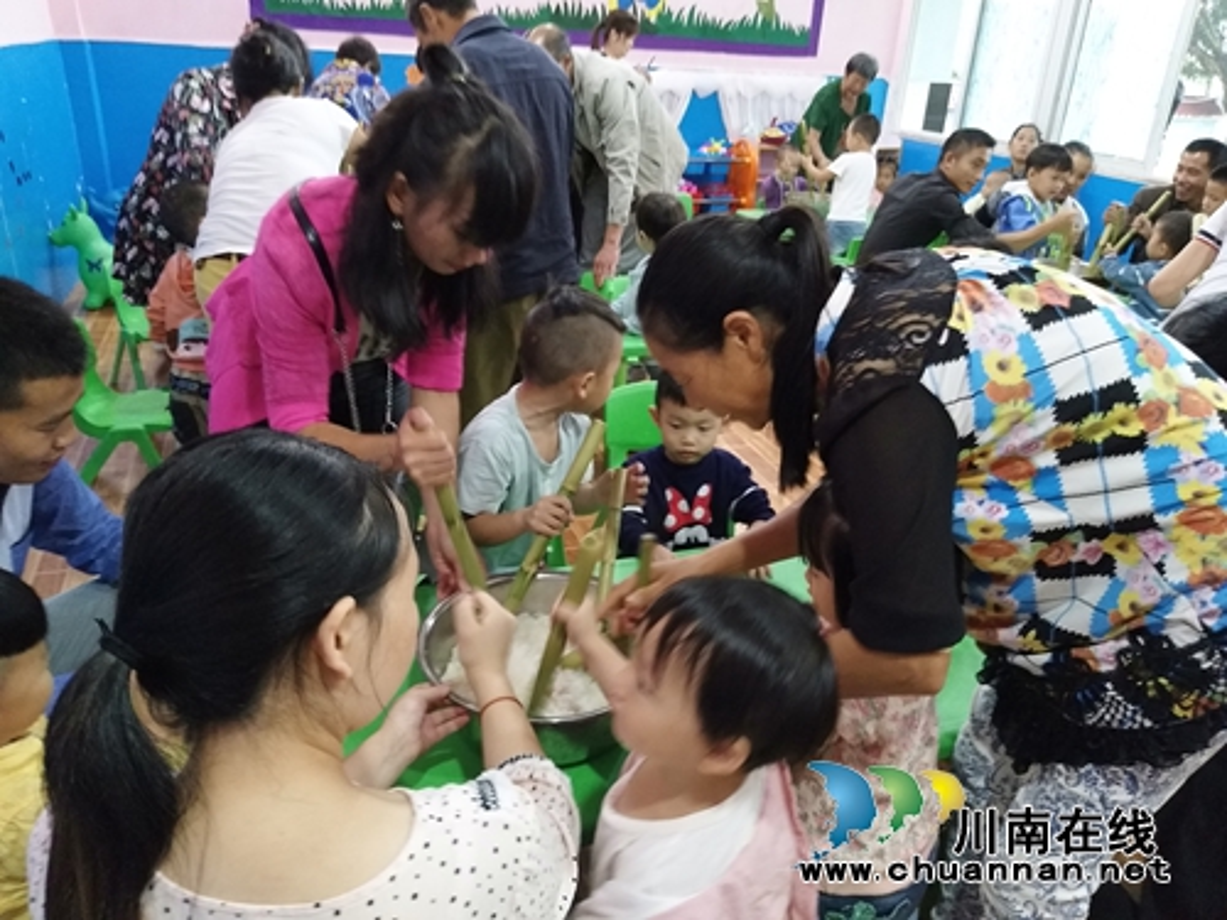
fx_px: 922
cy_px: 460
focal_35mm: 26
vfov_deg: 53.1
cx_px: 614
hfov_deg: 67.3
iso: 400
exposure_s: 1/25
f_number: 2
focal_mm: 3.88
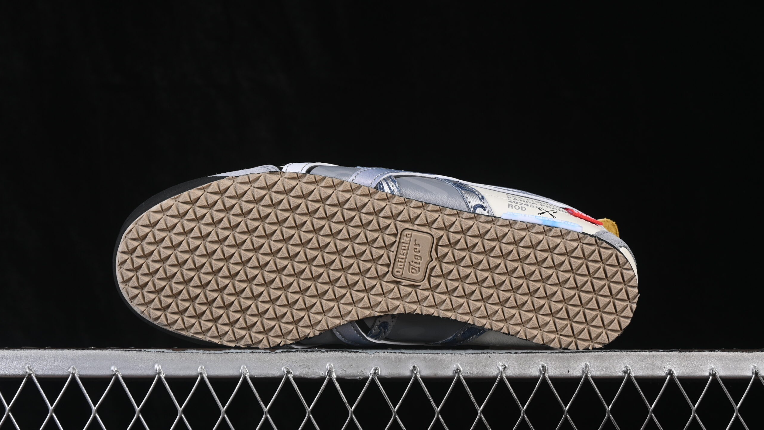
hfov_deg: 26.9
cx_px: 383
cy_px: 189
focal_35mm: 79
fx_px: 1600
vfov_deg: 15.3
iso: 160
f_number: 8
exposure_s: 1/80
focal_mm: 50
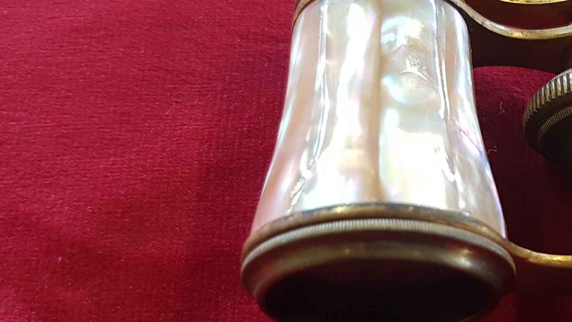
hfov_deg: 36.2
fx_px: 819
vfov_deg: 22.2
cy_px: 153
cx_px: 513
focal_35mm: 54
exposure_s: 1/33
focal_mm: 4.2
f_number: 1.7
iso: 200
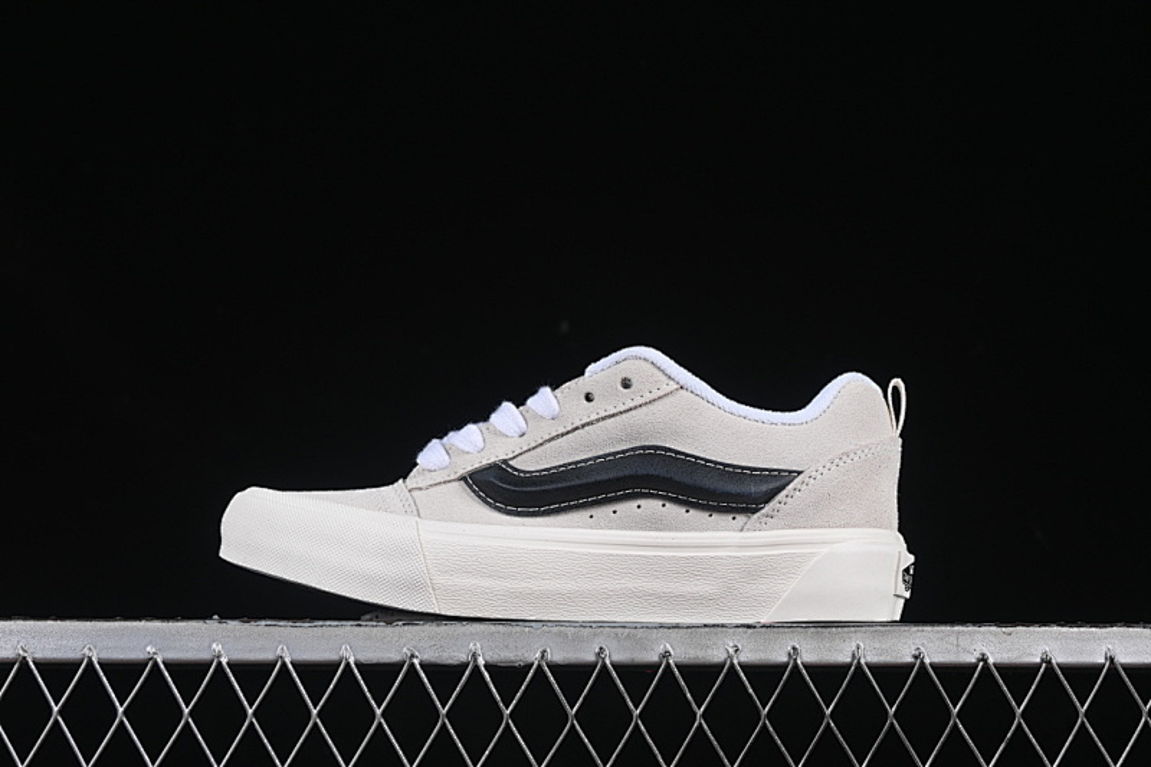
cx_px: 576
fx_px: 2397
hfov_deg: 27.0
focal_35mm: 75
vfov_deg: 18.2
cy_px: 384
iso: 160
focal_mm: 50
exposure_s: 1/80
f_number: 8
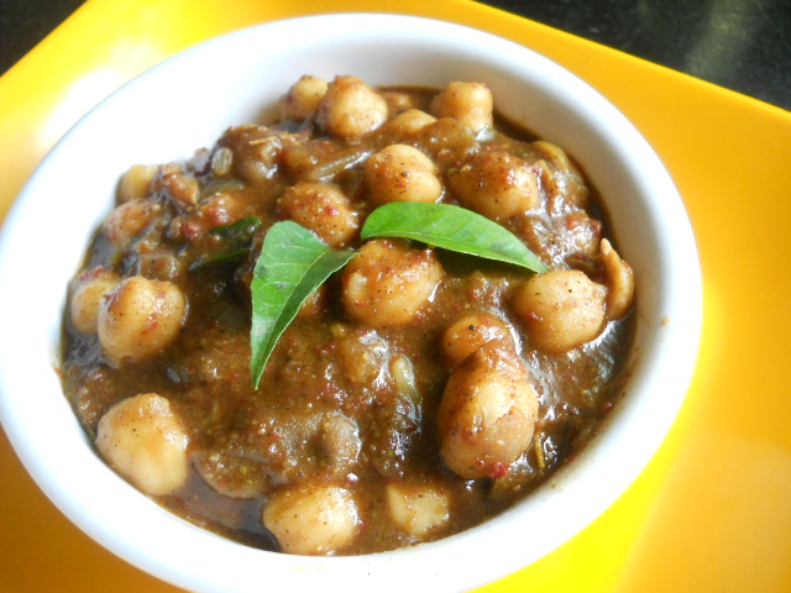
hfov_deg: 45.8
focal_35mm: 41
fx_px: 937
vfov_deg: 35.1
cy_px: 296
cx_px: 396
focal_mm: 6.72
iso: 400
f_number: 3.1
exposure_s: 1/30
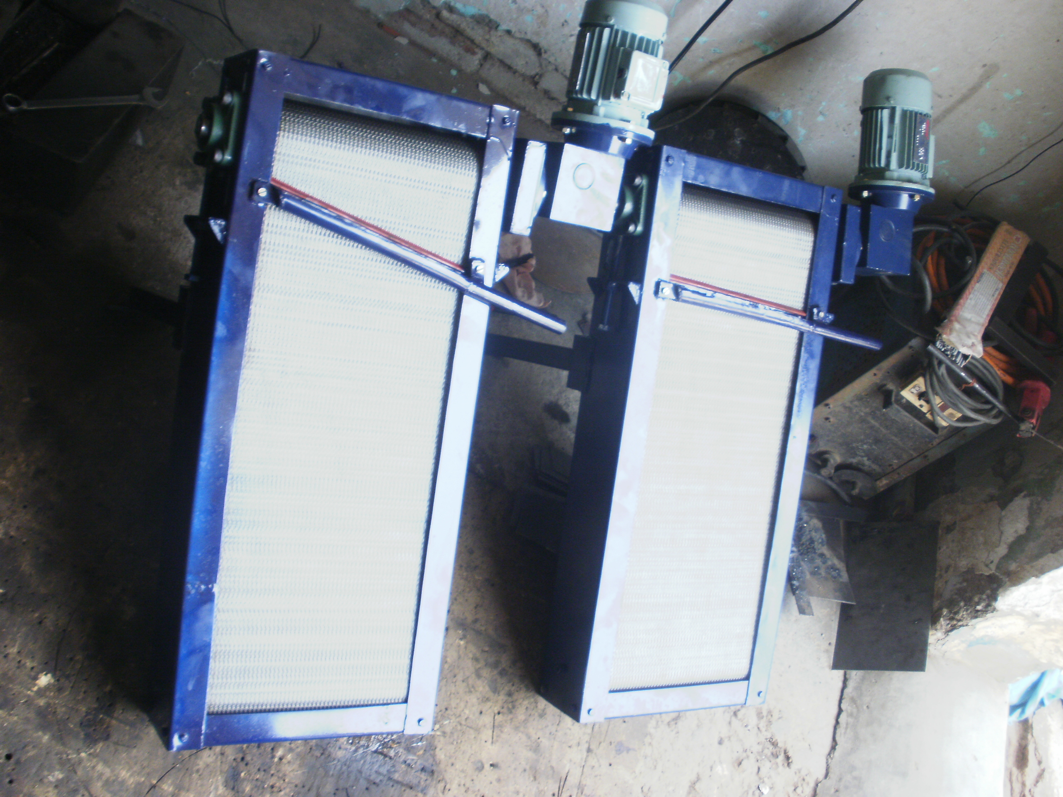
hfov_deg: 51.4
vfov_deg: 39.7
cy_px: 398
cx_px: 532
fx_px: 1106
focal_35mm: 36
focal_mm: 6.3
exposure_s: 1/40
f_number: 3.5
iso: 100
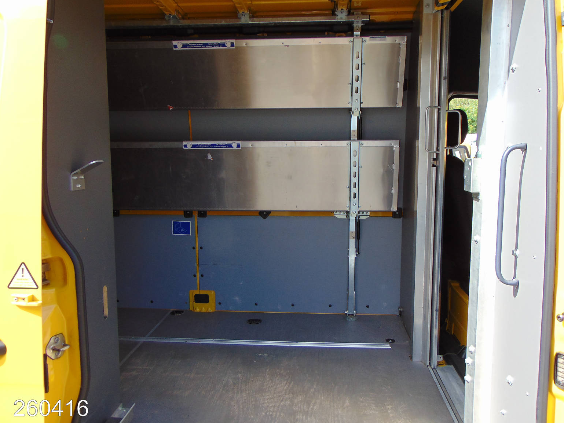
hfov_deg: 67.3
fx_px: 424
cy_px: 206
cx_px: 293
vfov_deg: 53.1
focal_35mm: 26
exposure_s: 1/200
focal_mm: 4.5
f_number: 3
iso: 80
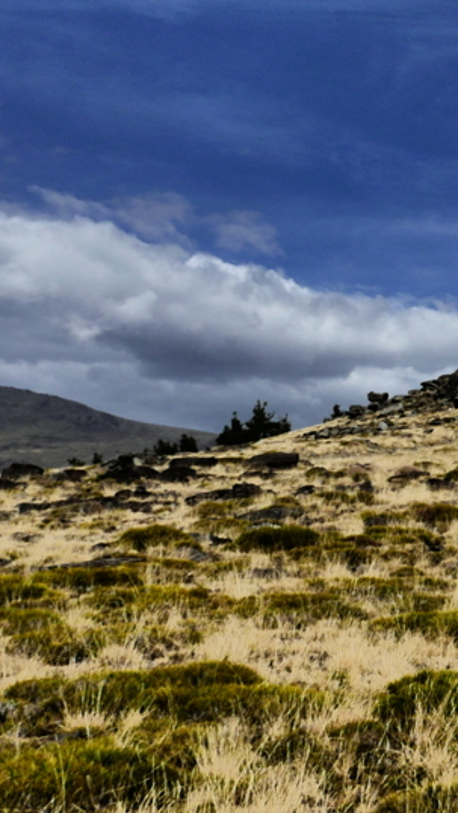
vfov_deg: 37.2
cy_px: 381
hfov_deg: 17.9
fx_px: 1208
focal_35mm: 56
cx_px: 779
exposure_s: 1/200
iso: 200
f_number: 16
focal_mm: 10.9
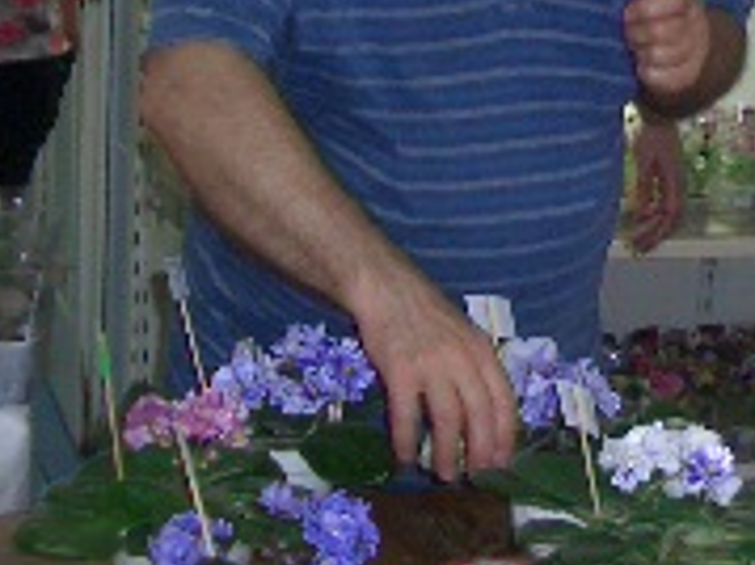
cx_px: 860
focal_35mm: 125
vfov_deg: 11.7
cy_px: -55
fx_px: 2725
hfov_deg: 15.3
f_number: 2.6
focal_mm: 5.8
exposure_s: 1/60
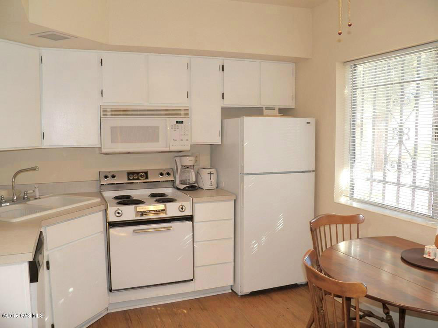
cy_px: 164
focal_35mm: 31
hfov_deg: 58.4
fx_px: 392
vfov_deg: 45.4
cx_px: 219
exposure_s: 1/50
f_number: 2.8
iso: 160
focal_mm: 5.5
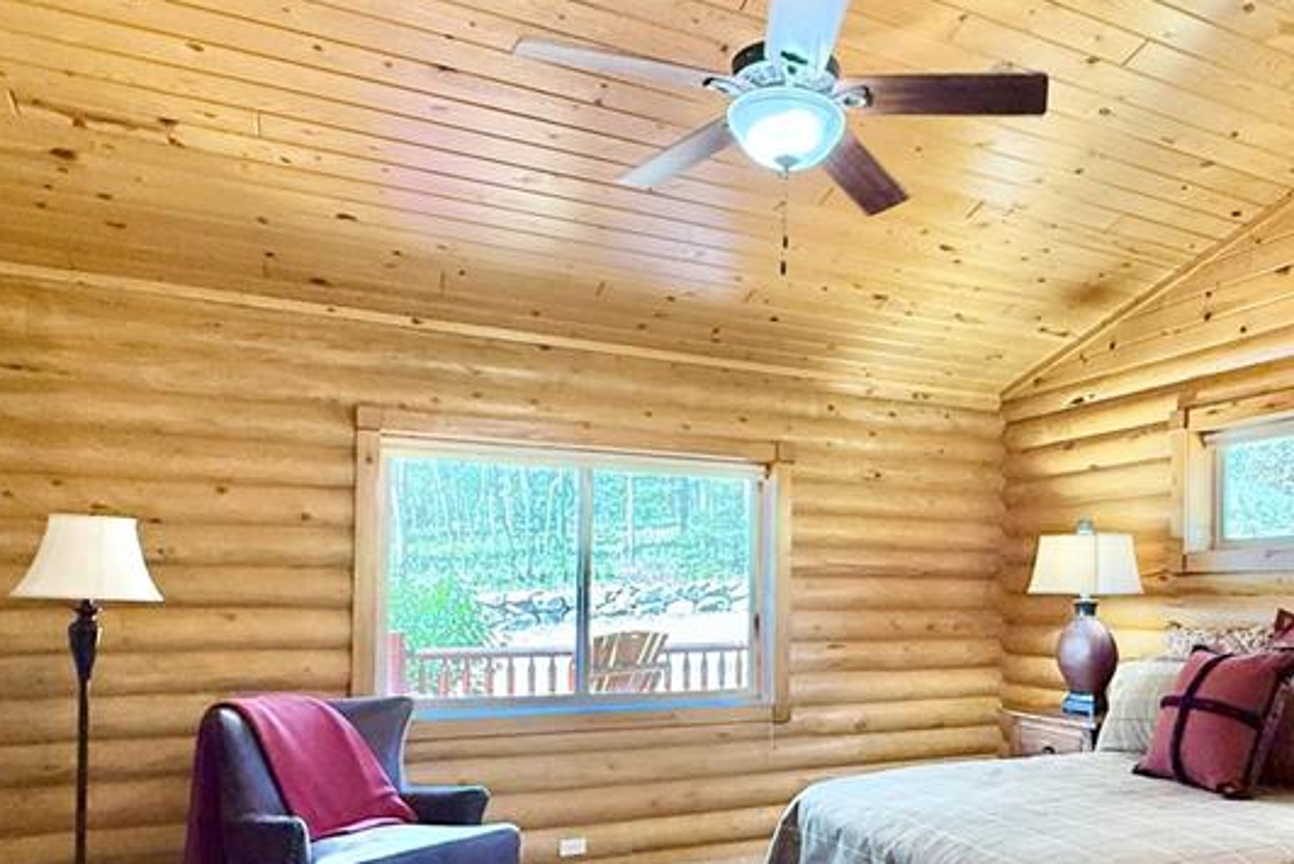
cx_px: 866
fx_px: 1007
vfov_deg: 45.7
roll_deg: -1.4
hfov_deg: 63.7
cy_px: 573
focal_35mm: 28
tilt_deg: +2.6
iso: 400
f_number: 2.2
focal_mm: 2.22
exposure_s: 1/120
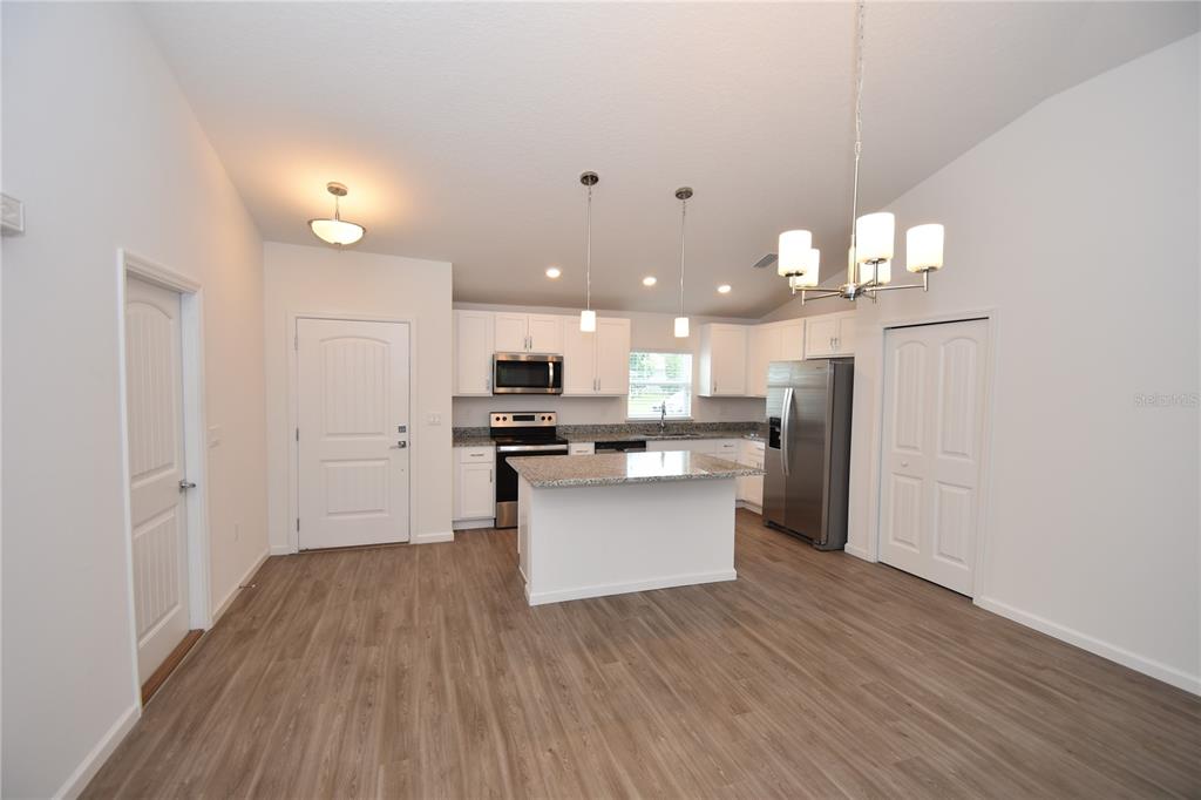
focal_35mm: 15
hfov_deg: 100.4
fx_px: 500
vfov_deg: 77.3
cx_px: 600
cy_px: 400
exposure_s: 1/60
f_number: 4
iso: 200
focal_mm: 10
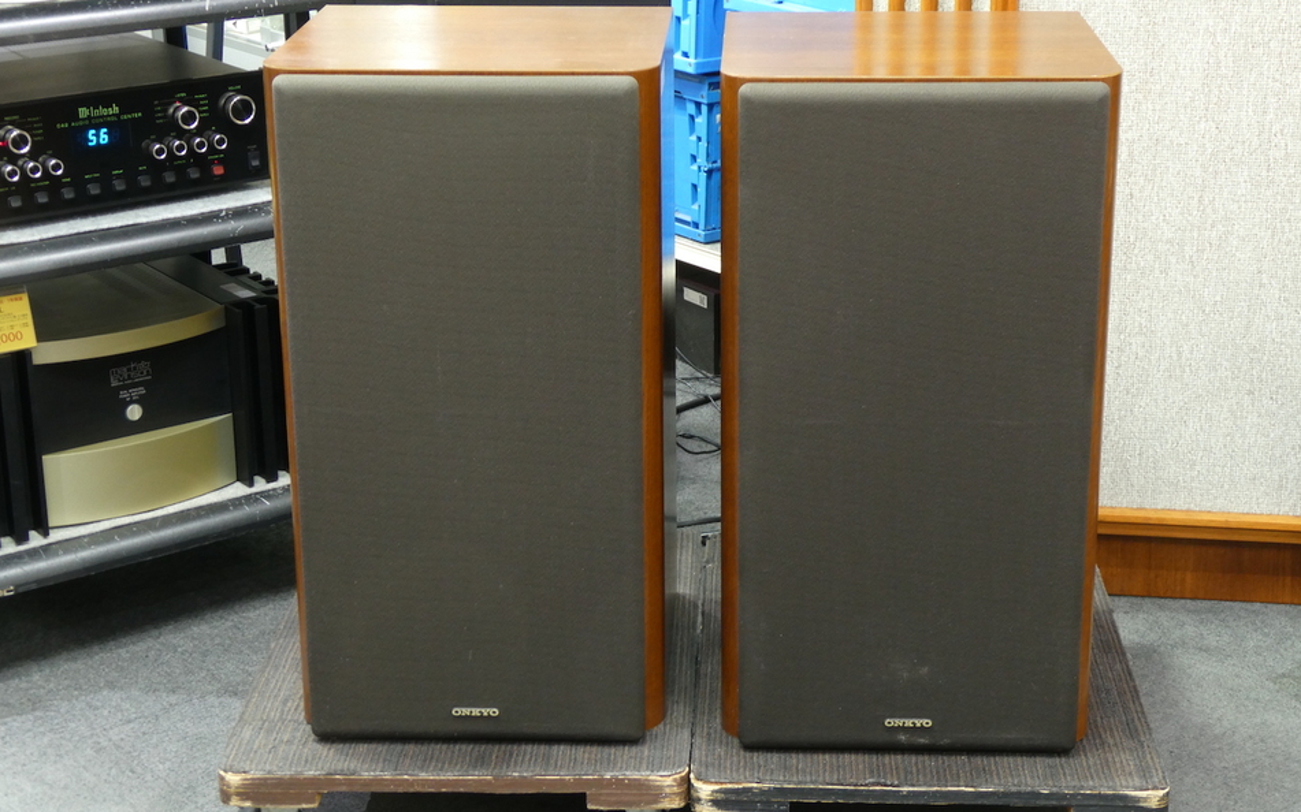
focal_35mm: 61
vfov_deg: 21.3
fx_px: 2162
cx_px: 647
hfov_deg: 33.5
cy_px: 390
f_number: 4.2
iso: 200
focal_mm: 10.3
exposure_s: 1/1.6
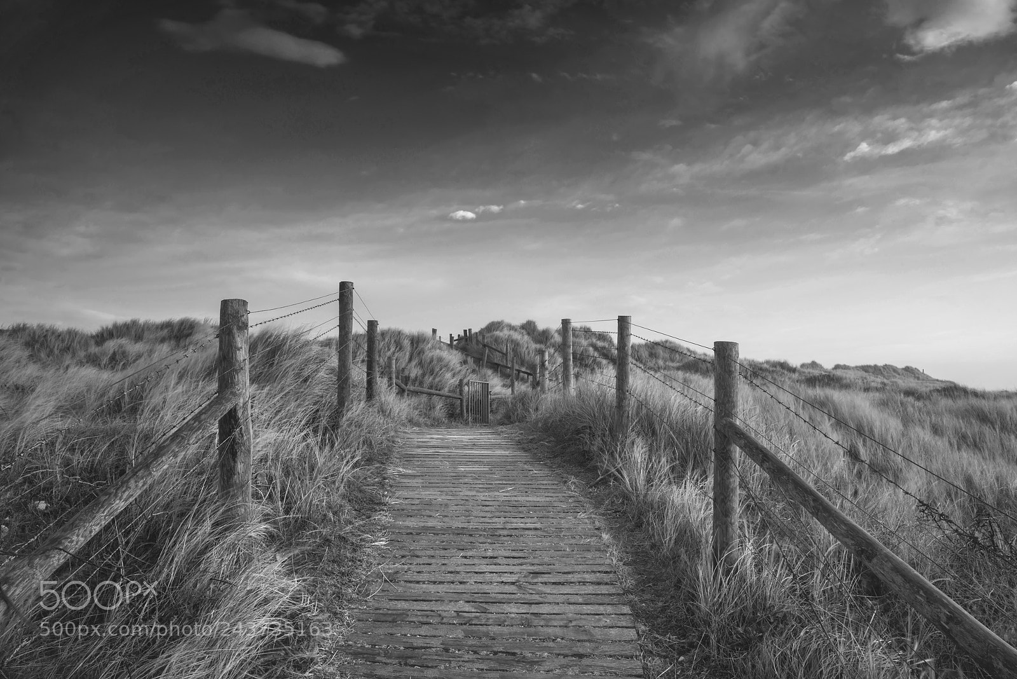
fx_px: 678
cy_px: 340
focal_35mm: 24
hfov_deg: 73.7
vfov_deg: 53.2
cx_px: 508
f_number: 16
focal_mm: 24
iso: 100
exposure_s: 1/1.25
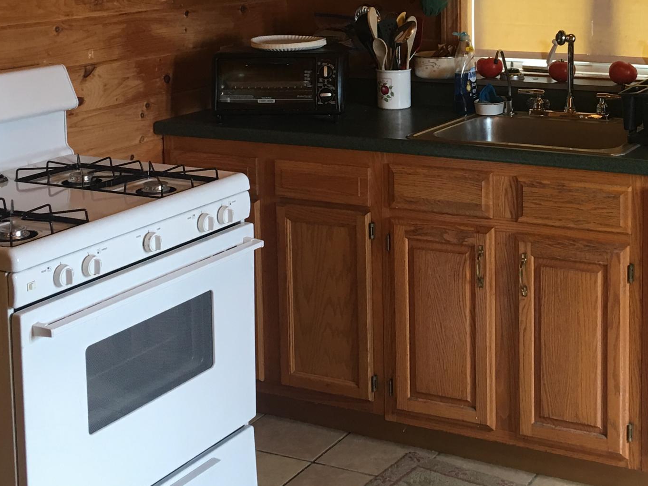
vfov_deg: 22.7
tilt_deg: -9.0
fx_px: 1198
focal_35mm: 64
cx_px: 466
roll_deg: +1.1
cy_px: 113
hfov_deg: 29.9
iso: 25
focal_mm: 4.15
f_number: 2.2
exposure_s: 1/15
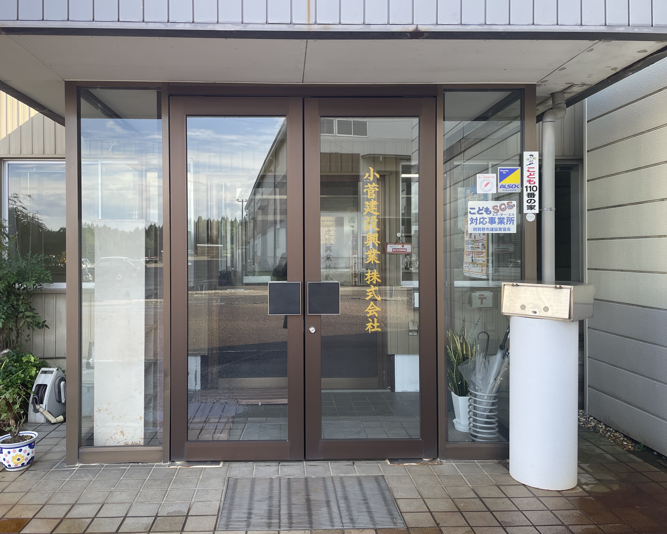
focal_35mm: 28
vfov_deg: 51.5
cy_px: 259
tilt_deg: +0.1
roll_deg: +0.5
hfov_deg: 62.1
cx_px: 302
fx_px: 553
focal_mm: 4.2
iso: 32
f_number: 1.6
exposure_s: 1/396
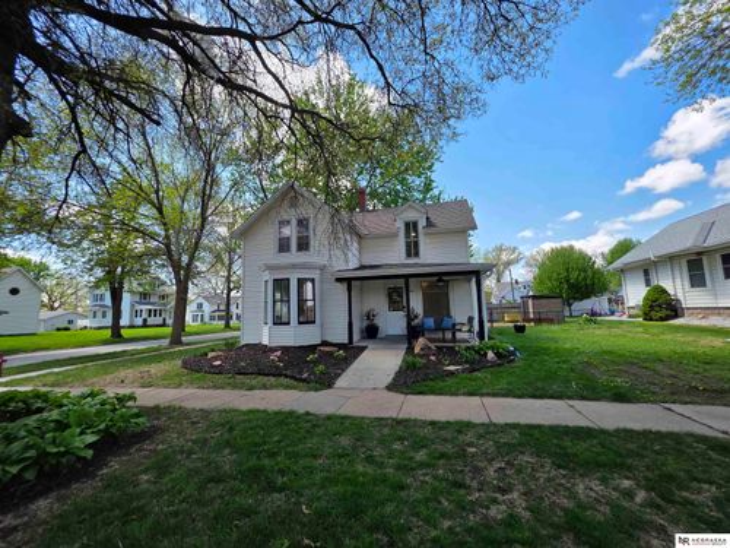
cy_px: 274
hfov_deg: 106.2
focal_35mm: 13
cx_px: 365
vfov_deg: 89.9
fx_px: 274
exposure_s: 1/989
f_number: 1.9
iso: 40
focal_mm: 2.2
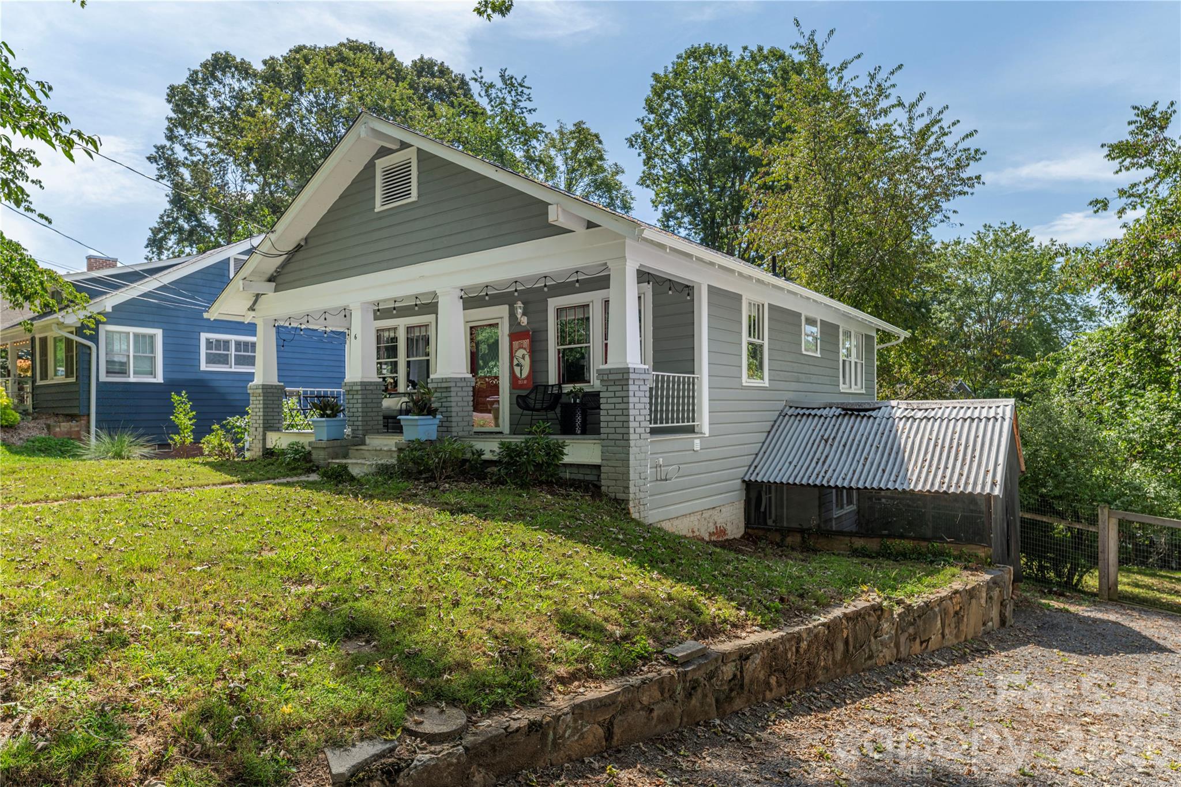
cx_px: 590
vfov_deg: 59.5
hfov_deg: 81.2
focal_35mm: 21
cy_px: 394
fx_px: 689
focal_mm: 21
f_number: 8
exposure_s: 1/1000
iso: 320
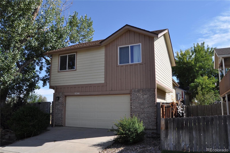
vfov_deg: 45.5
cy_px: 76
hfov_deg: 64.6
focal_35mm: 28
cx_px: 115
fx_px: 182
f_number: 9
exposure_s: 1/320
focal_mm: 19
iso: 200
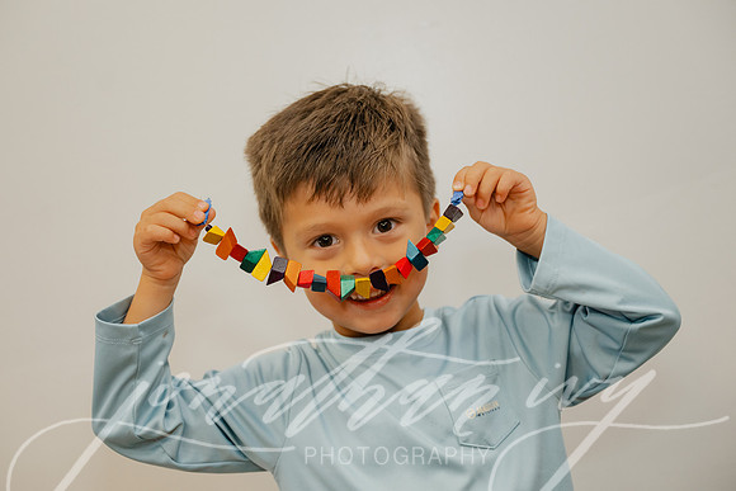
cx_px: 363
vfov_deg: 21.4
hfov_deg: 31.7
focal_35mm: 63
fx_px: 1297
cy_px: 227
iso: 1000
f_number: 2.8
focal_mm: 59
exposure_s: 1/200
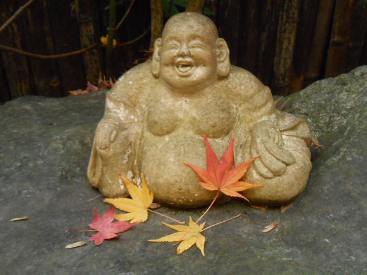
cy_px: 138
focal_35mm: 44
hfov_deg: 42.9
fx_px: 466
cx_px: 184
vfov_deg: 32.9
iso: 800
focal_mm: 7.8
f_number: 4.5
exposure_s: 1/6
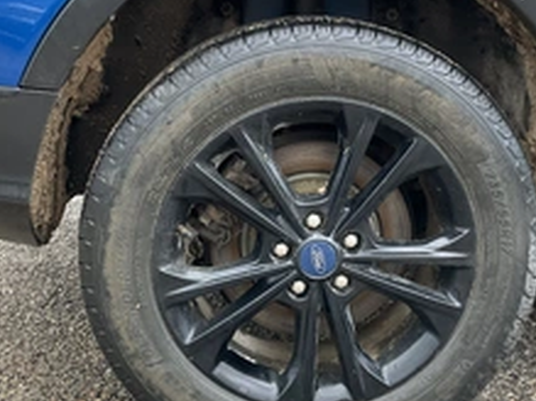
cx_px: 321
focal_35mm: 53
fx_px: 820
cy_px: 178
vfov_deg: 27.5
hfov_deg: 36.1
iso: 50
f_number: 1.8
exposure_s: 1/122
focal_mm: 3
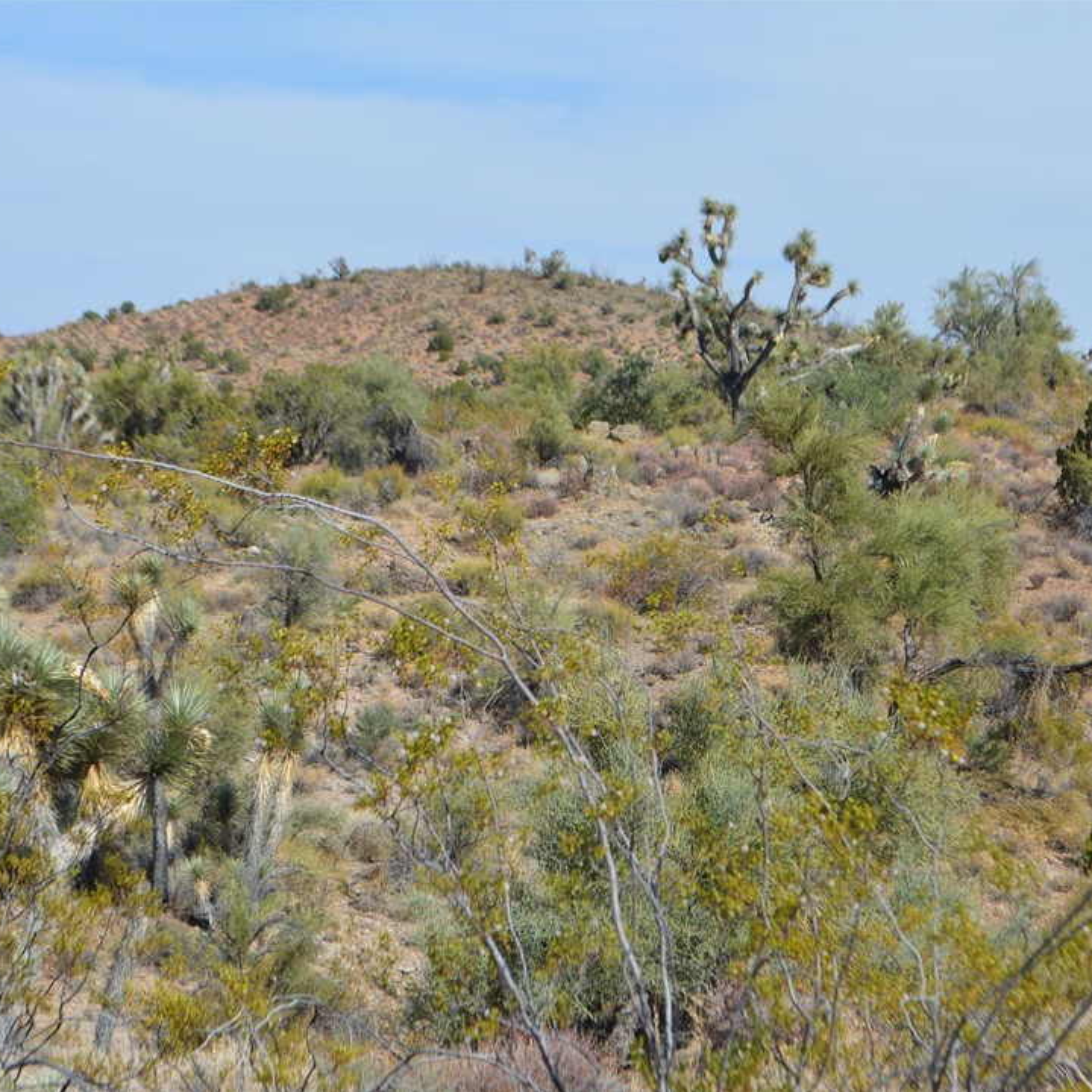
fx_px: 3770
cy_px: 546
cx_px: 604
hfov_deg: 16.5
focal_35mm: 106
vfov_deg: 16.5
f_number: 8
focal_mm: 55
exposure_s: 1/250
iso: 100
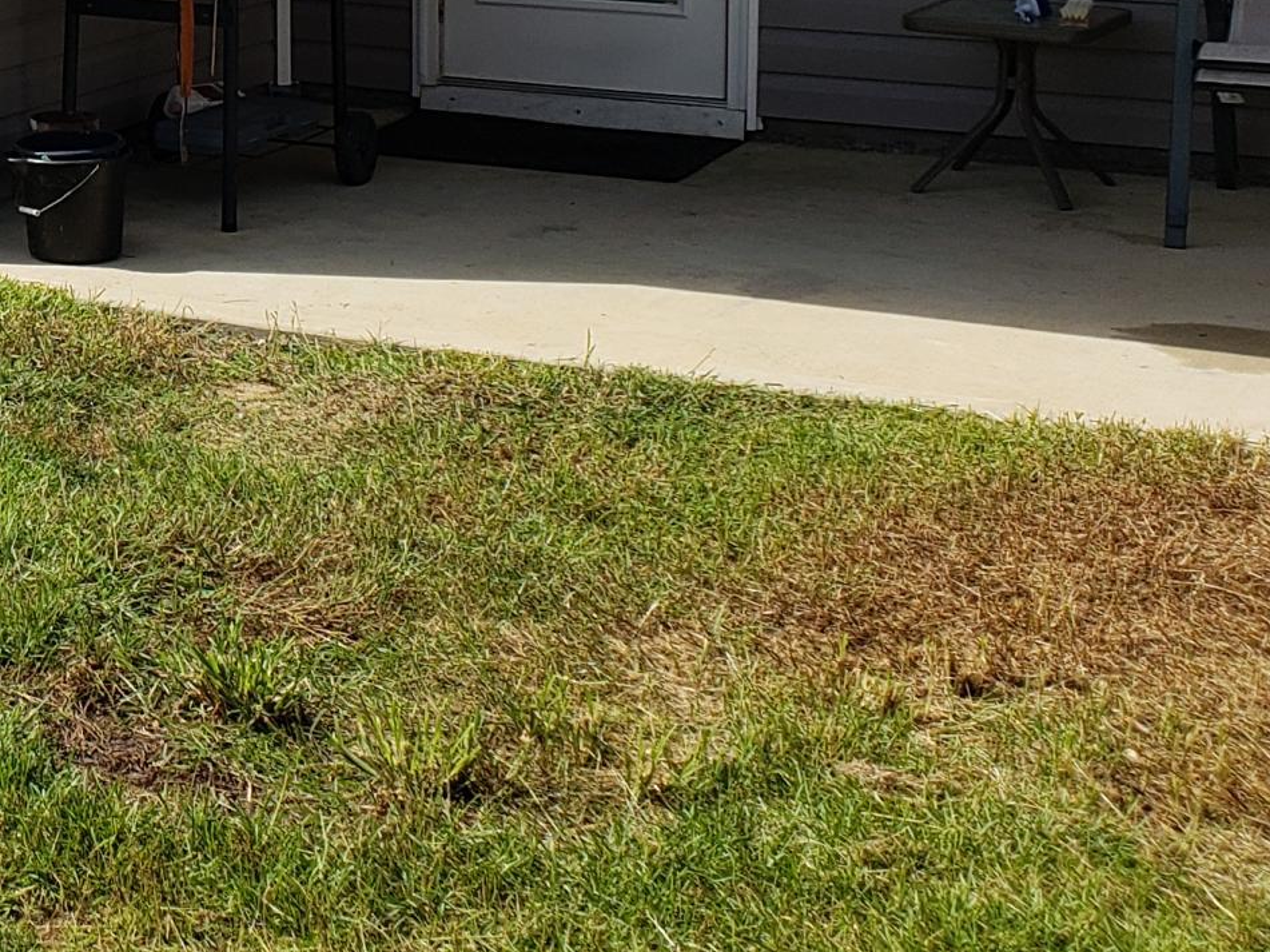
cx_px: -337
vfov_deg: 17.3
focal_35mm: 82
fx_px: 3008
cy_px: -131
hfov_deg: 21.7
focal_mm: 4.3
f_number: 2.4
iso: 50
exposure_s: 1/1639
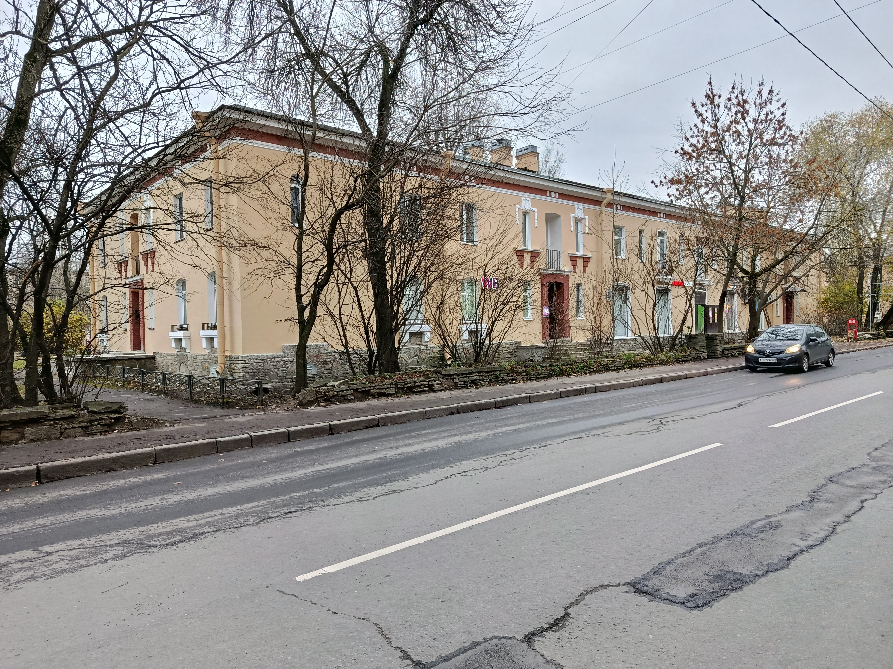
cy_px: 334
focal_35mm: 24
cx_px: 446
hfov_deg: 71.6
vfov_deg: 56.8
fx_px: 619
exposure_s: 1/100
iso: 158
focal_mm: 5.24
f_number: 1.7
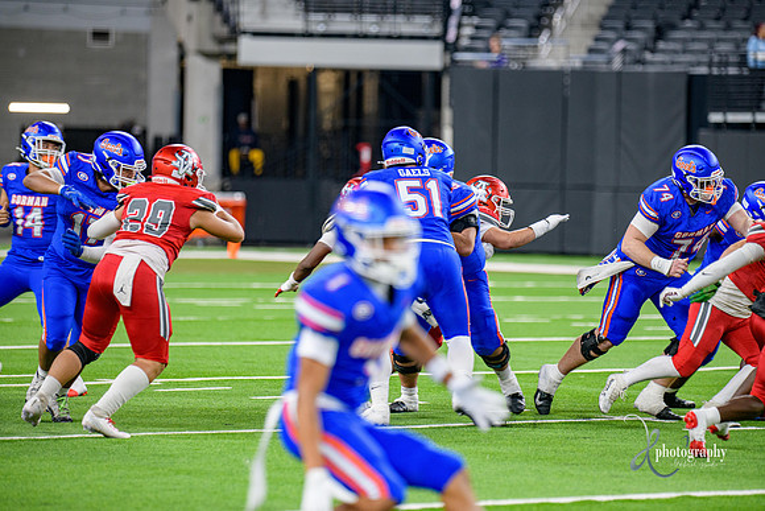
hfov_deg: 9.4
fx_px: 4676
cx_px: 382
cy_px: 256
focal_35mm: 220
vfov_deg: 6.2
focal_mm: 220
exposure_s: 1/400
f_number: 2.8
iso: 1000
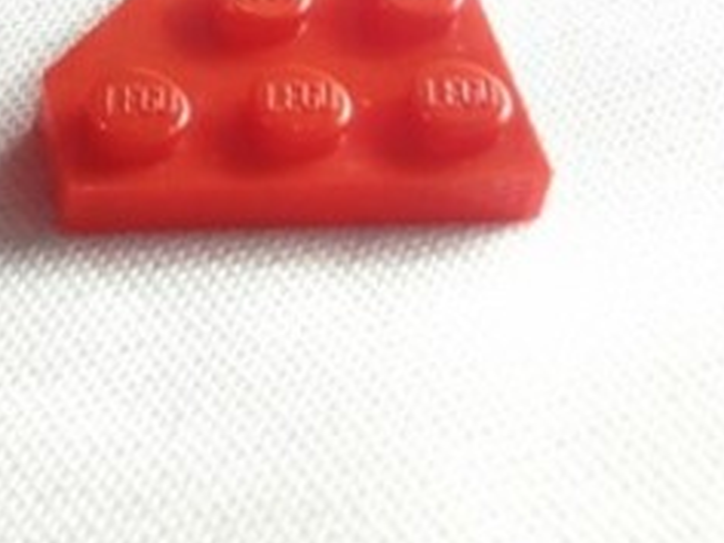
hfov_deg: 13.1
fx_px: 2949
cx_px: -396
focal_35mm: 141
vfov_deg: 10.1
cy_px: -321
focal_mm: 6.61
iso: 80
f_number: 3.9
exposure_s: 1/80
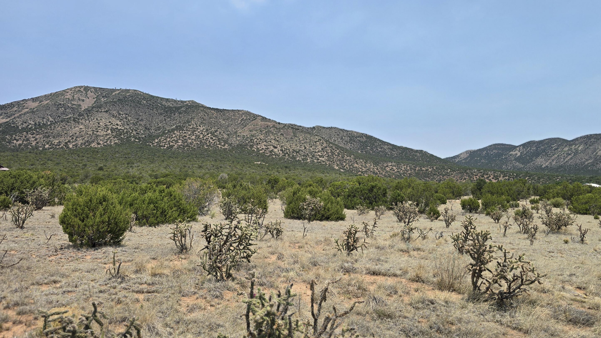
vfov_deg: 44.3
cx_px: 309
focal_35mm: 26
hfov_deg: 71.9
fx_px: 414
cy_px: 154
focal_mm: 6.3
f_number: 1.7
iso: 12
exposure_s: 1/1126
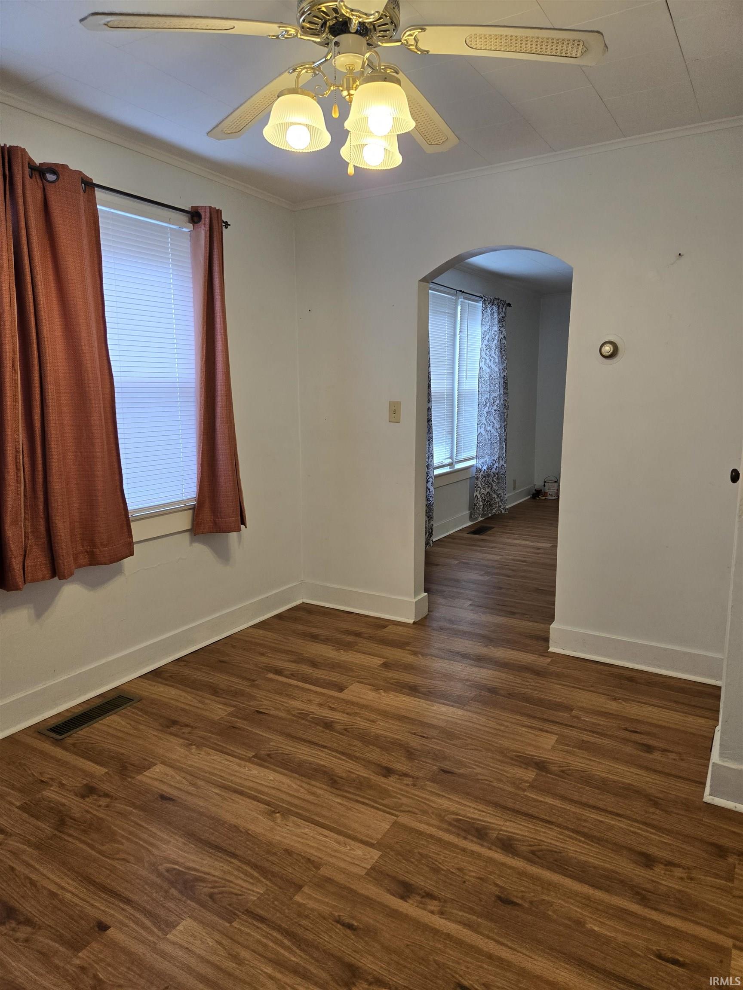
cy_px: 495
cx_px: 372
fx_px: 658
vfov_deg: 73.9
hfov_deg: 58.9
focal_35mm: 23
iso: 125
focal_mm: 5.4
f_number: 1.8
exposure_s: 1/120
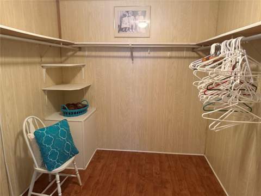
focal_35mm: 24
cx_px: 130
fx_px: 181
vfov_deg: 56.8
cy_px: 98
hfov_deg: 71.6
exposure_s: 1/40
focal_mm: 6.76
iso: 640
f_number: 1.78
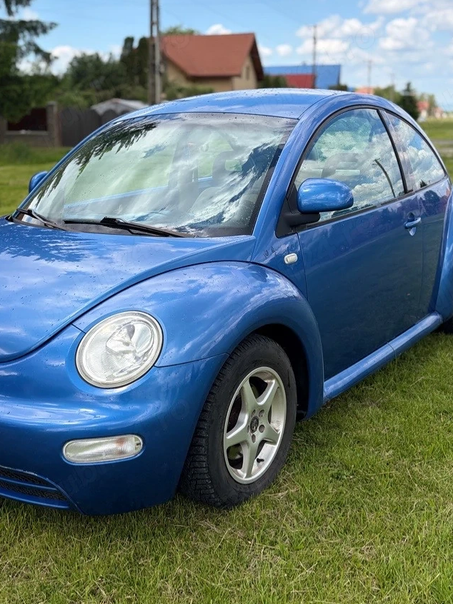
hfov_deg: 34.9
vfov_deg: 45.8
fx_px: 716
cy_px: 298
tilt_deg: -14.6
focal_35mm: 41
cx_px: 161
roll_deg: +0.6
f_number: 1.6
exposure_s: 1/2141
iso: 50
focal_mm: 5.96
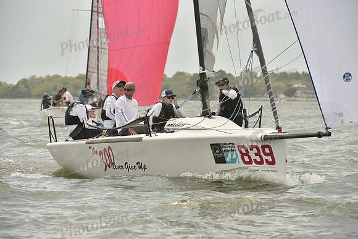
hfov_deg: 9.4
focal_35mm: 220
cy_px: 120
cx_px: 179
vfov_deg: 6.2
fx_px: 2188
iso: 320
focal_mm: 220
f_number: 7.1
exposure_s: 1/1250
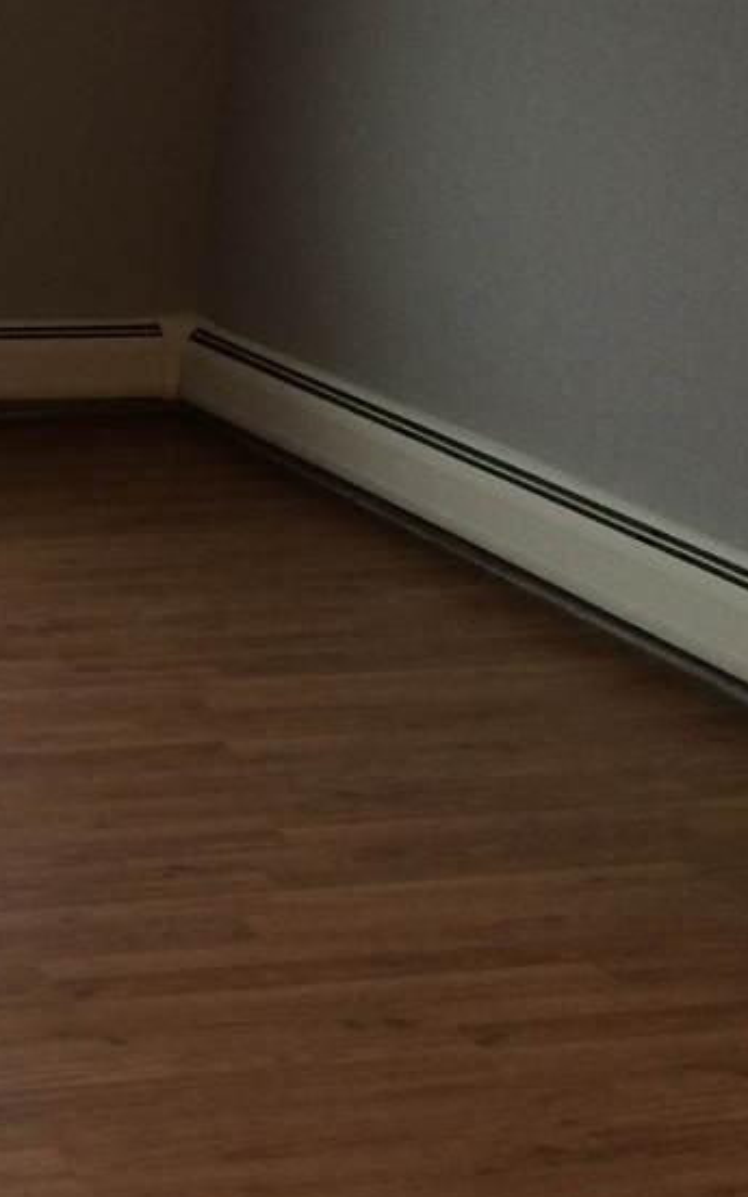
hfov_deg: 14.2
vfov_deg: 24.7
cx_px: -531
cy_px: 351
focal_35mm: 83
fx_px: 2707
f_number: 2.2
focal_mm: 4.12
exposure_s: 1/30
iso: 125
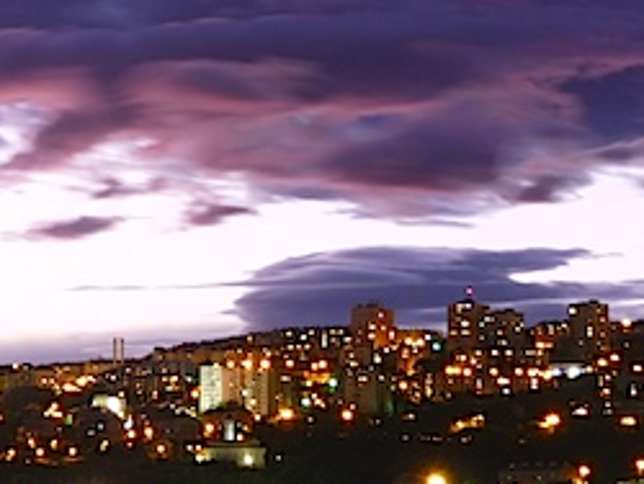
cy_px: 242
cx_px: 134
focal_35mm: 161
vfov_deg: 9.2
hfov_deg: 12.2
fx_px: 2998
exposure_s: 15
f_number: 4.7
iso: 100
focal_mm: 14.2
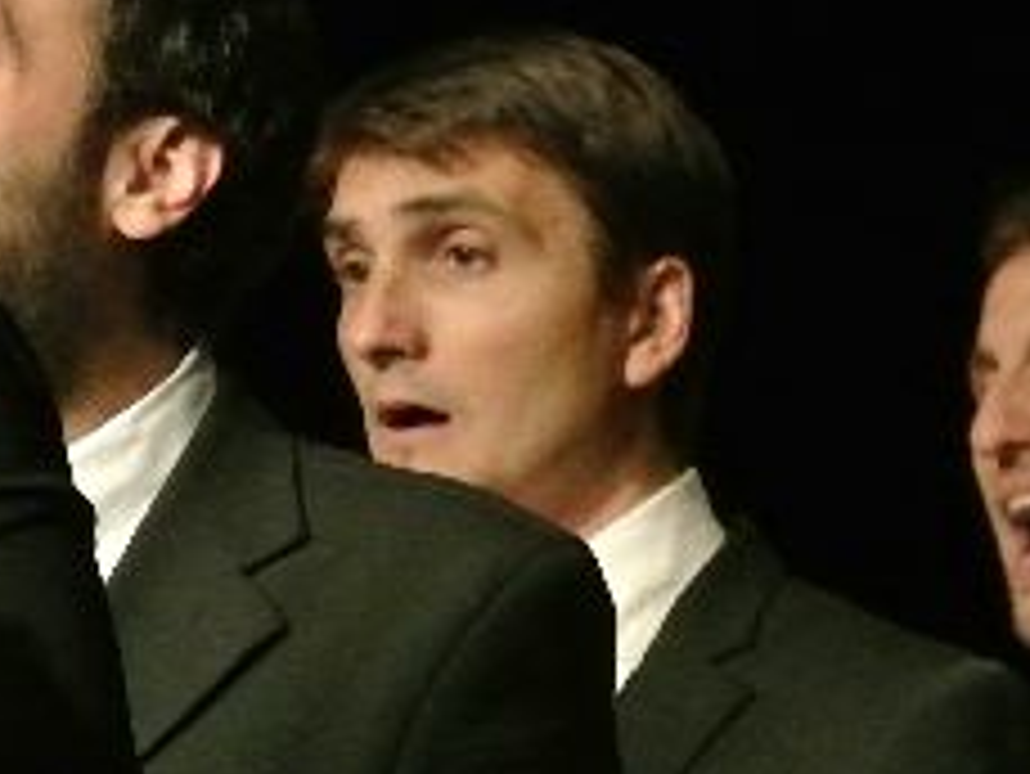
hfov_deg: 3.6
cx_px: 648
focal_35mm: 558
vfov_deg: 2.7
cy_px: -56
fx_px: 16612
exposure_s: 1/60
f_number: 4.5
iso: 3200
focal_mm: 61.6
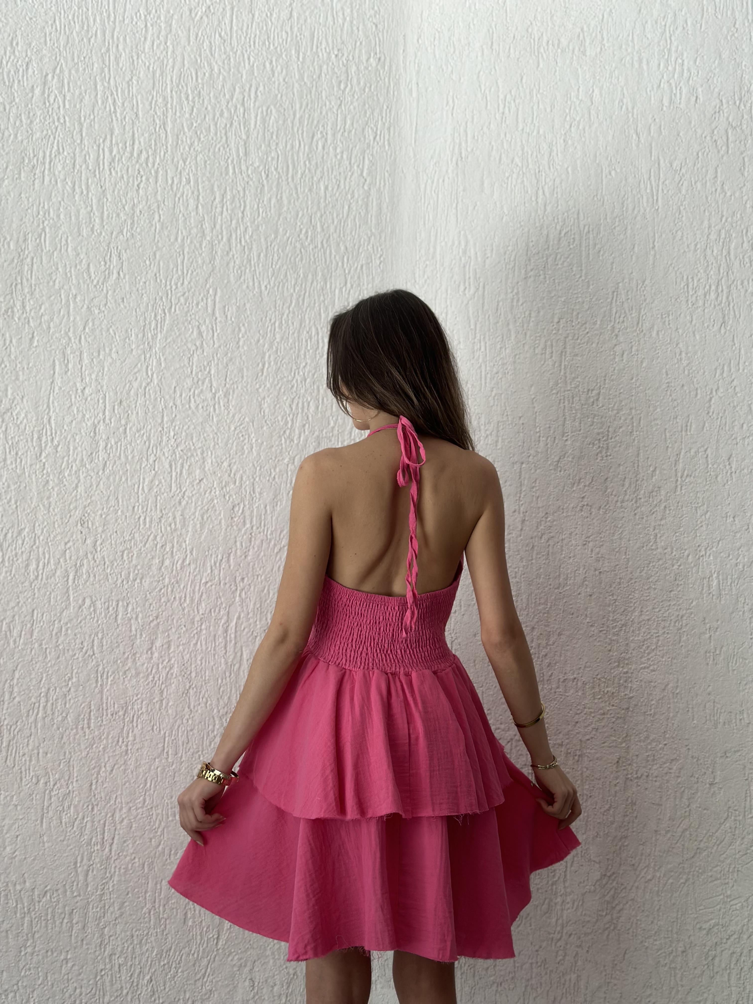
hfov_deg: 30.3
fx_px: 1392
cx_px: 376
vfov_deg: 39.7
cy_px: 502
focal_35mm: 48
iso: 80
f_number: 1.78
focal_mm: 6.86
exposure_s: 1/121
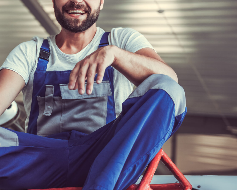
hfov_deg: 19.1
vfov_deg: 15.5
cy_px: 82
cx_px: 31
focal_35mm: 99
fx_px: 694
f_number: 2.8
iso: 500
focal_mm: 55
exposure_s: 1/500
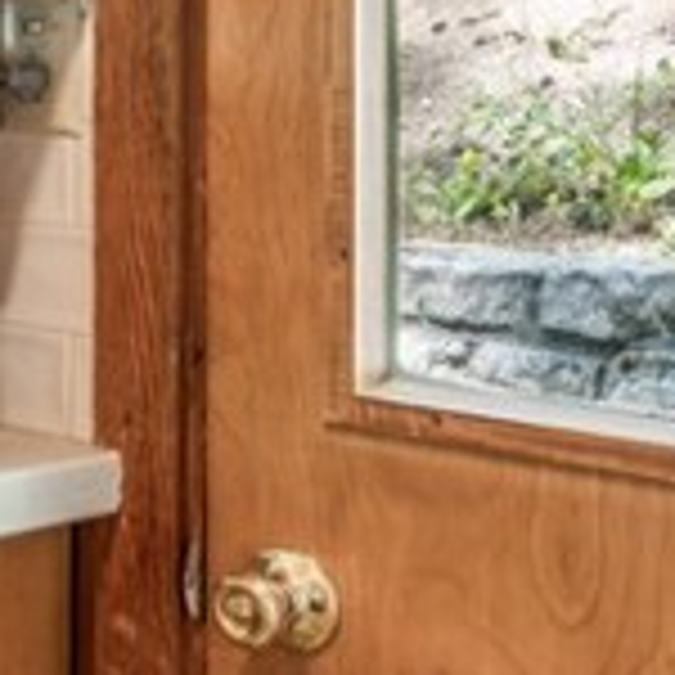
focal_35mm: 94
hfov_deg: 14.7
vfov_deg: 18.0
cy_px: 0
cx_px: -734
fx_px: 2077
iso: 100
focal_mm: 16.2
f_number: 13
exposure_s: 1.6
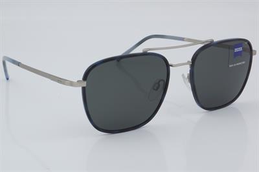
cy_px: 86
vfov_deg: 18.2
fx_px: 539
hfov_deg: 27.0
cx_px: 130
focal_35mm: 75
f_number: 32
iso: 100
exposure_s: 1/4
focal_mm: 50
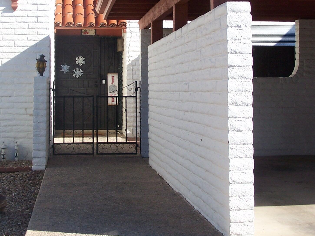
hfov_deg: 24.1
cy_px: 70
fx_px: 737
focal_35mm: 81
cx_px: 146
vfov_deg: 18.1
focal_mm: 8.5
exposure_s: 1/500
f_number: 4
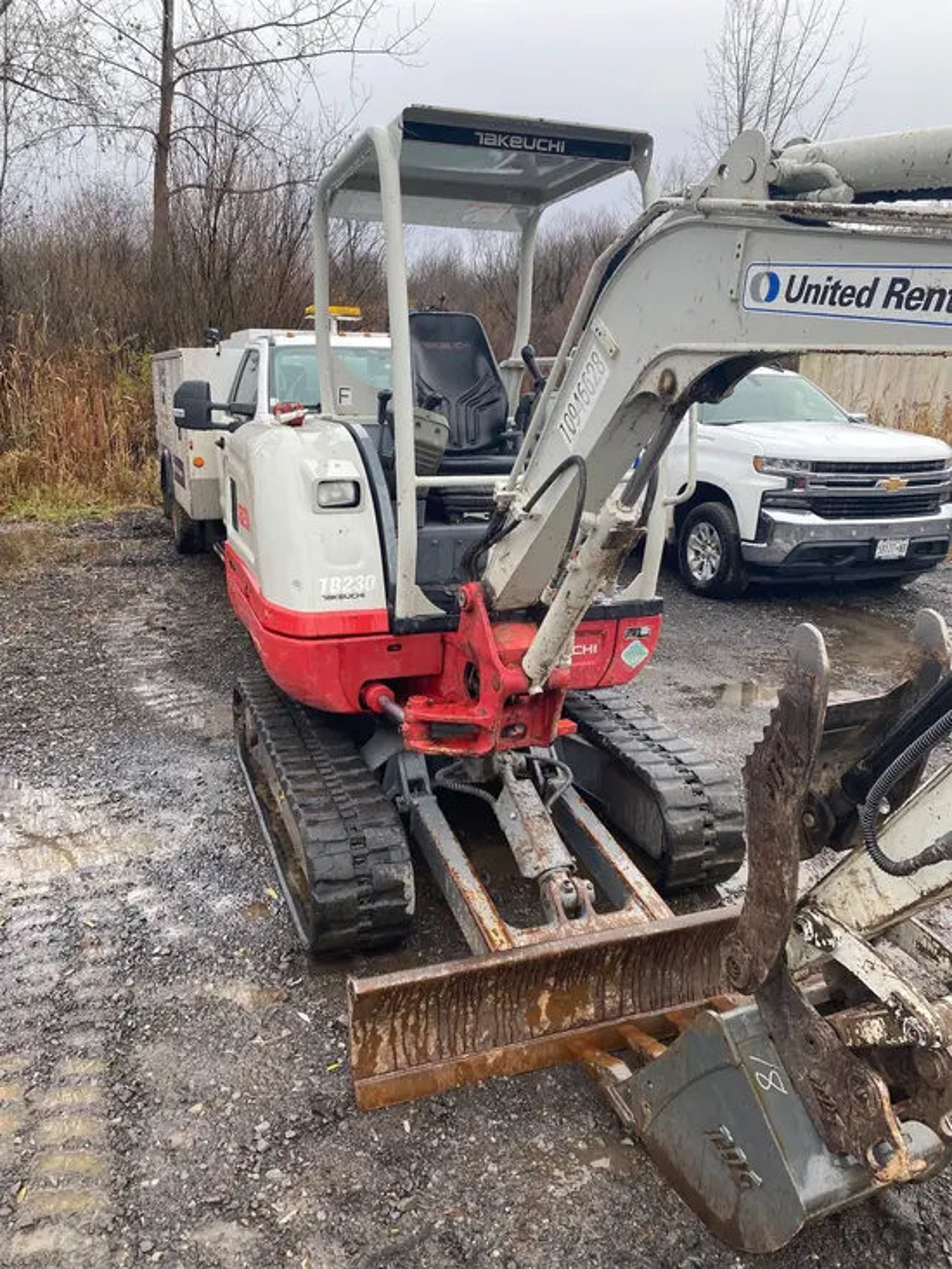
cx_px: 476
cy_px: 634
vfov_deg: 67.3
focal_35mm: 26
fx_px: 953
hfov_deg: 53.1
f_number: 1.8
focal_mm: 4.25
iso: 32
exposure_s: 1/279
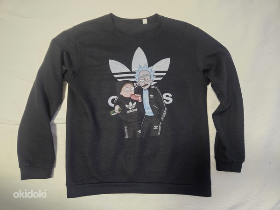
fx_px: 186
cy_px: 105
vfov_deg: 58.9
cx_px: 140
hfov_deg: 73.9
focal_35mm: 23
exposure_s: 1/50
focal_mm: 5.4
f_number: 1.8
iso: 640
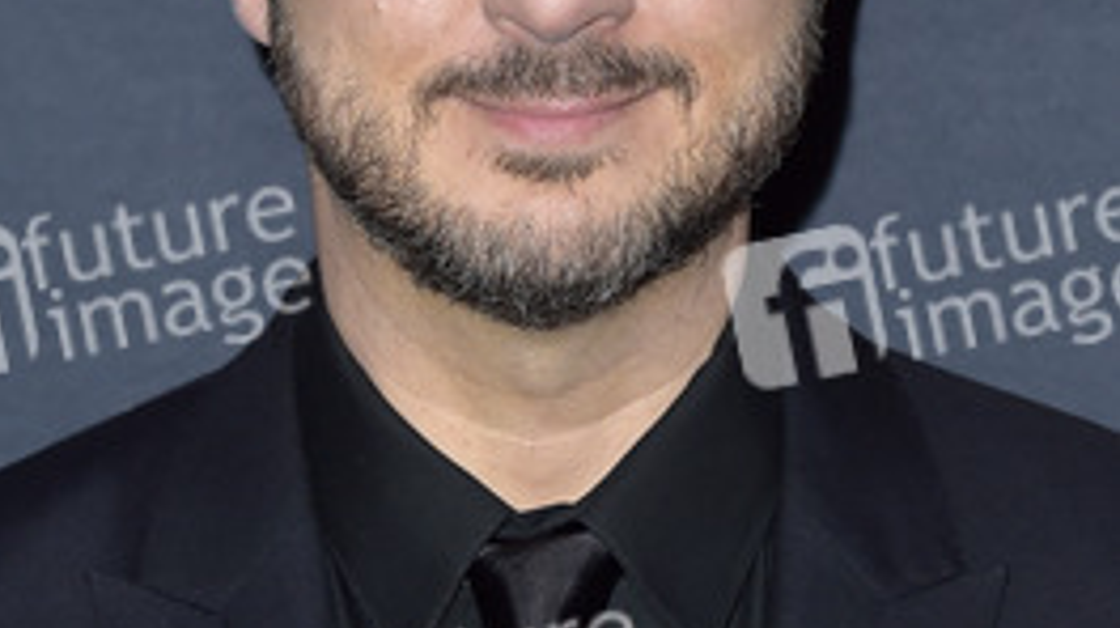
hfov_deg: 13.5
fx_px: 4718
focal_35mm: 159
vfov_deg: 7.6
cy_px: 76
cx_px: 558
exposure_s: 1/250
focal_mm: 100
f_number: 6.3
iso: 250
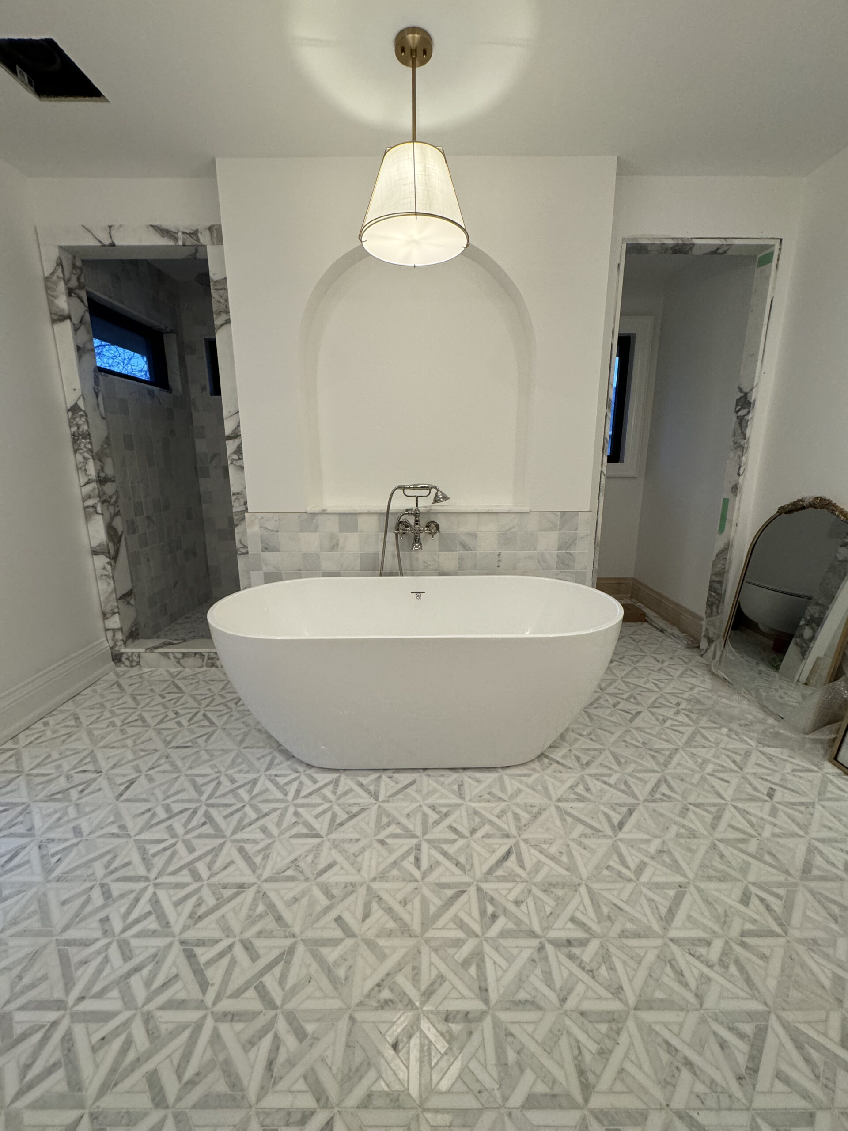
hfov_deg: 85.7
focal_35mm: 14
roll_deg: +0.4
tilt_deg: -12.2
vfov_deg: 102.1
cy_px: 566
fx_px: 457
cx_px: 424
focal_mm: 2.22
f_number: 2.2
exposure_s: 1/120
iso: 250
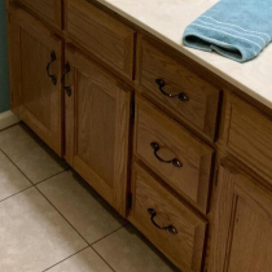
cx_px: 122
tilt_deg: -26.3
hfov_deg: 23.7
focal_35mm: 73
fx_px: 649
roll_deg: -2.1
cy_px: 2
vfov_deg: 22.8
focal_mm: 4.25
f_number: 1.8
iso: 320
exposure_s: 1/60
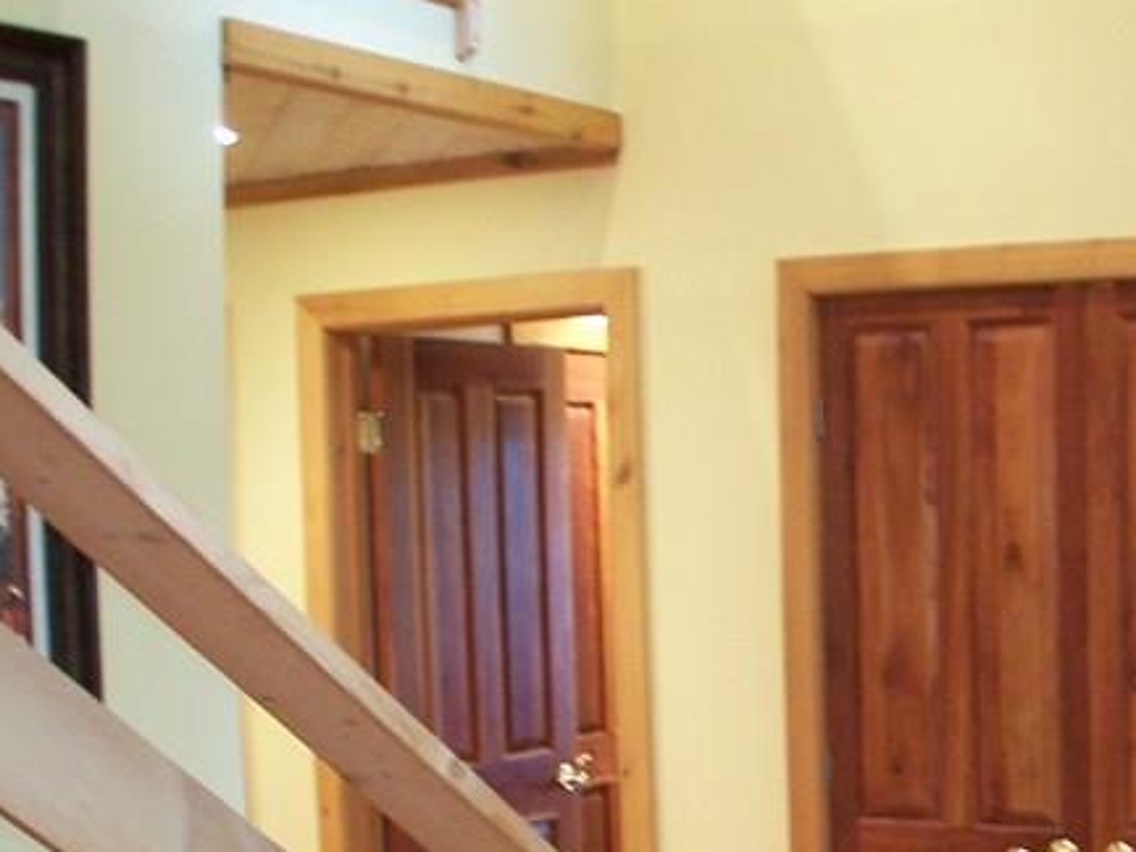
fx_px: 2954
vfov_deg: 16.1
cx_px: 1212
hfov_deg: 20.8
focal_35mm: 90
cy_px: 863
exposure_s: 1/4
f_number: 2.8
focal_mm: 6.3
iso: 140
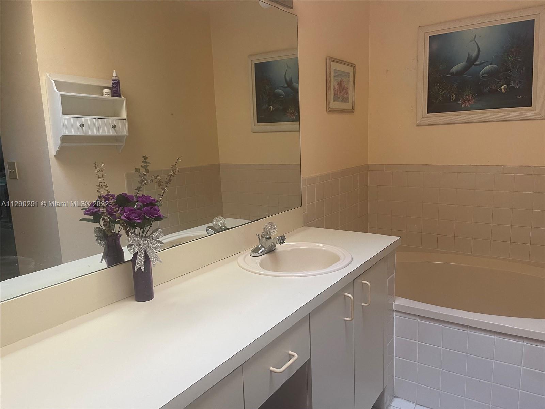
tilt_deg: -10.8
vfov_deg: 53.1
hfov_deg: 67.3
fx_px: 409
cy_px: 204
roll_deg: +1.8
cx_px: 272
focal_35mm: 26
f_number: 1.6
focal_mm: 5.1
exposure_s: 1/60
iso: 160
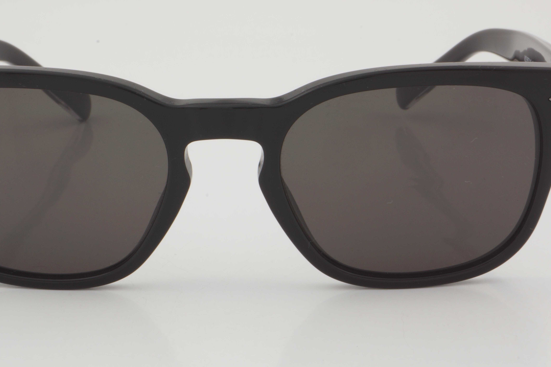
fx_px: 1647
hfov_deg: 19.0
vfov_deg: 12.7
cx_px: 230
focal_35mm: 108
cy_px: 176
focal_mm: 55
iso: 100
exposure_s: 1/3
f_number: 32
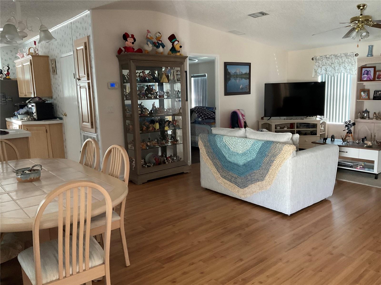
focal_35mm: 29
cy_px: 142
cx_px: 190
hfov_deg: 61.7
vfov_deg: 48.2
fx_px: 319
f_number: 1.8
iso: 320
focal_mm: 3
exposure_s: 1/47
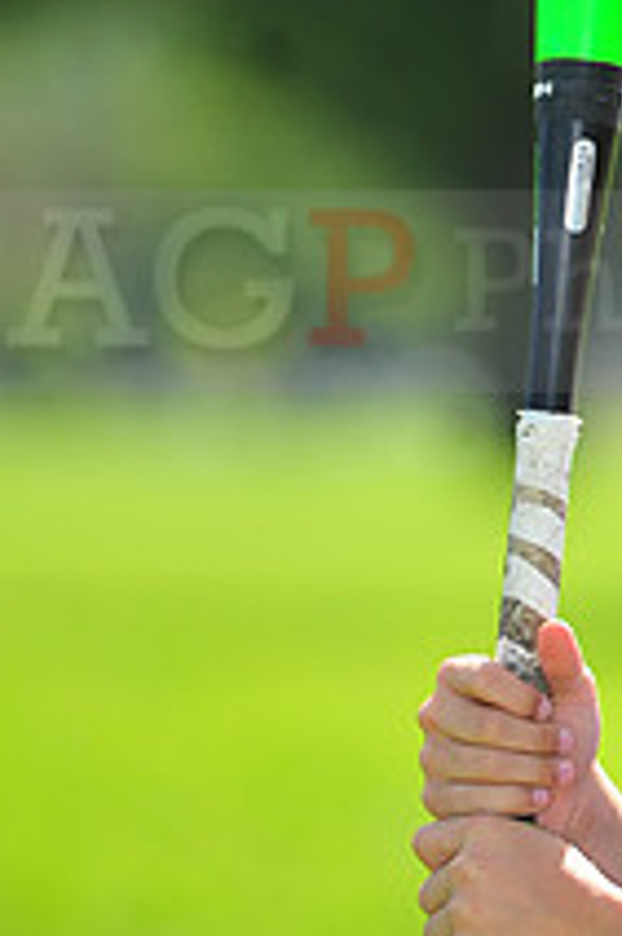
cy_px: 252
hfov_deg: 2.5
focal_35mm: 546
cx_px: 776
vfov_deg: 3.8
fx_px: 14173
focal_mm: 200
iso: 320
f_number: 4.5
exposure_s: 1/1250
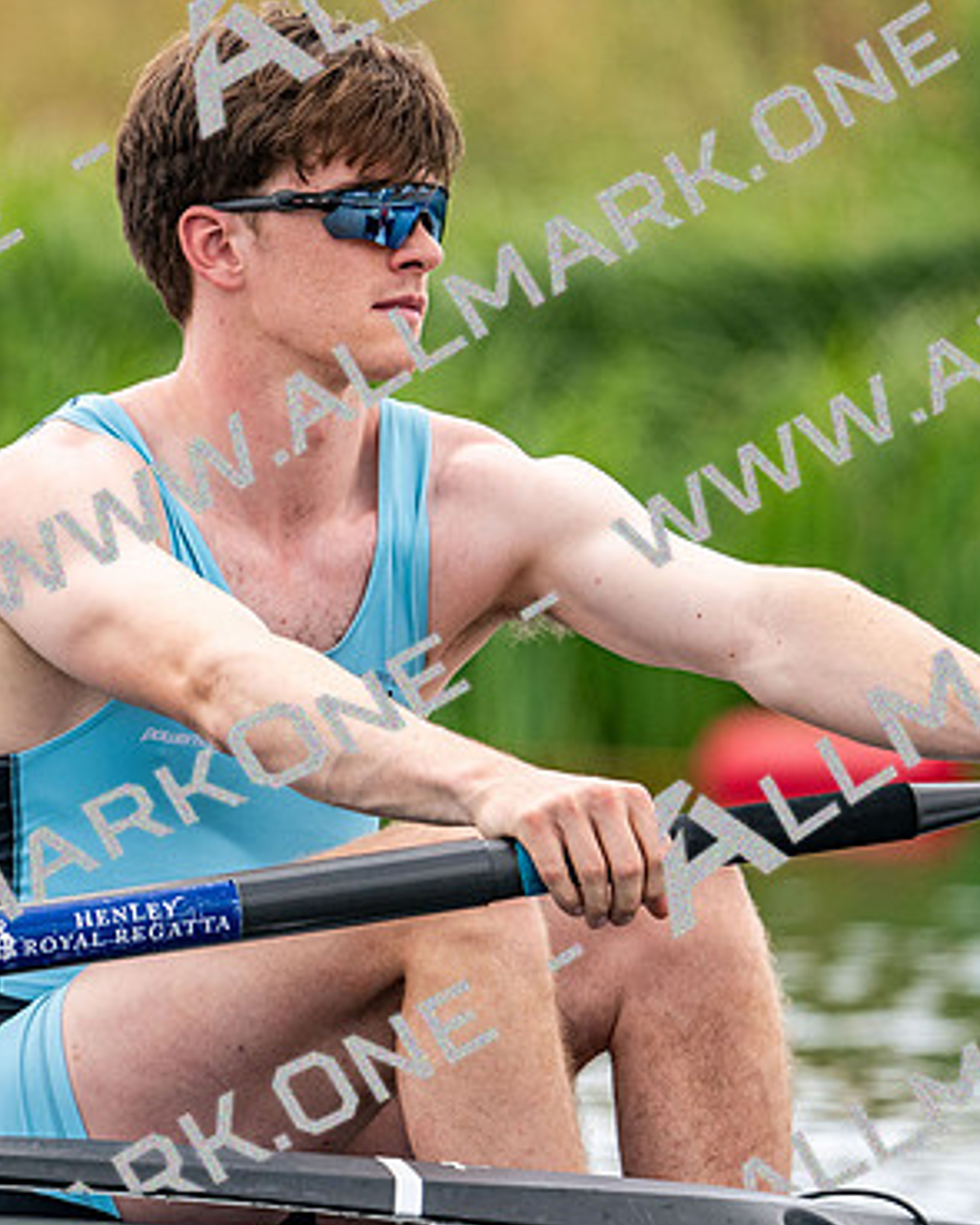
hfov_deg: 1.7
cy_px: 624
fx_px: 32099
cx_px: 369
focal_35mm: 885
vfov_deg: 2.2
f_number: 4.5
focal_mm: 400
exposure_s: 1/2500
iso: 450
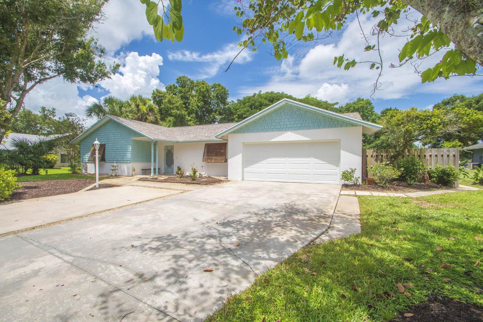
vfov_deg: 77.3
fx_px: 201
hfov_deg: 100.4
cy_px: 161
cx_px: 242
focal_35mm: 15
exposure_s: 1/800
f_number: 8
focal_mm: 10
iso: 320
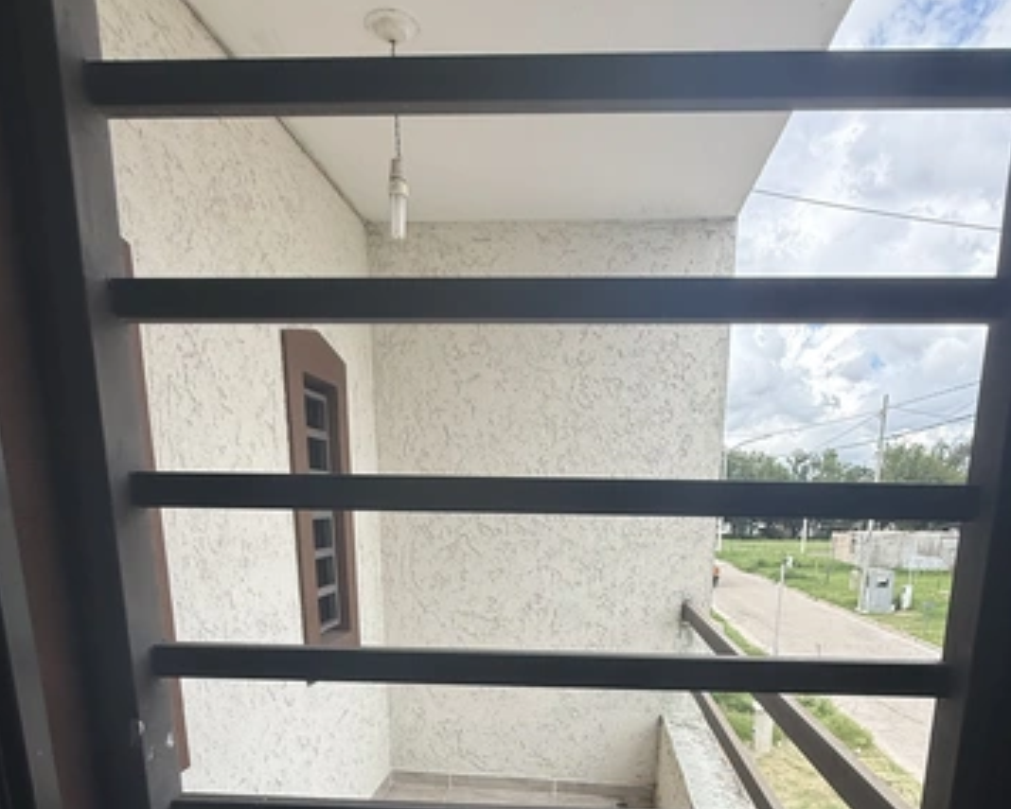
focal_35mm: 23
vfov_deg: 55.9
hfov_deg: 72.3
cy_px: 664
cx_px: 562
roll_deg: -1.1
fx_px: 688
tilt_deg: -14.0
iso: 64
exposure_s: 1/1001
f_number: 2.2
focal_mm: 2.22
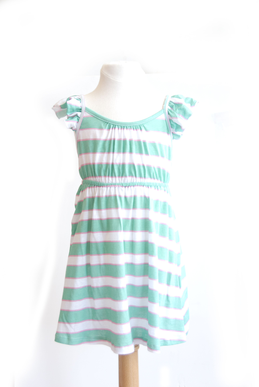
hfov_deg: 20.7
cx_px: 130
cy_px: 194
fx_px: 710
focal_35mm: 66
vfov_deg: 30.5
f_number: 4.5
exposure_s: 1/60
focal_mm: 44
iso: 500
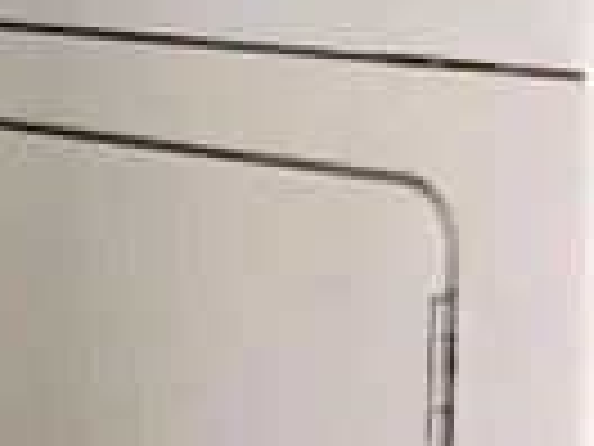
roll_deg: -2.3
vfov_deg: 8.4
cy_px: -50
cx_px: -1028
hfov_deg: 9.4
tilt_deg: -4.1
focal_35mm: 176
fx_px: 3020
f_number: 2.4
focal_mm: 3.3
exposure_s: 1/60
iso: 250
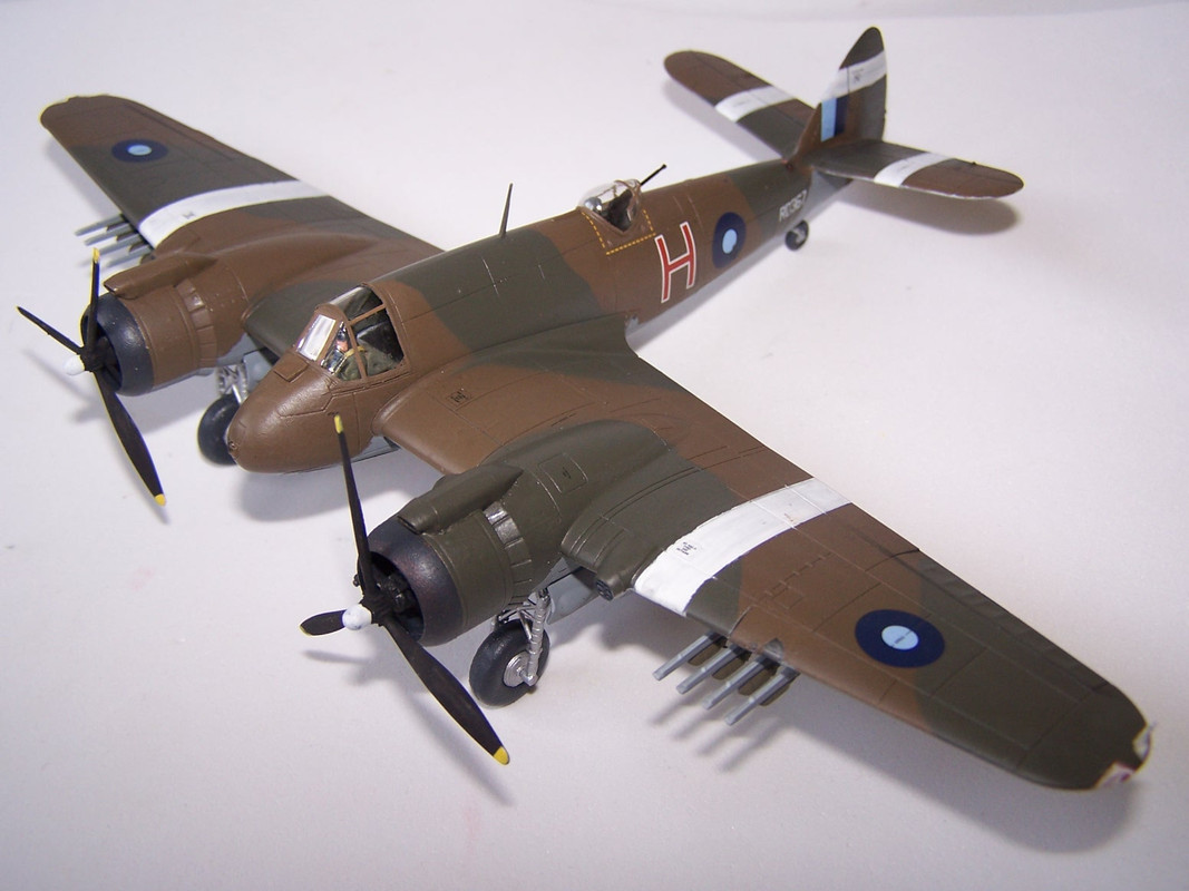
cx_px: 594
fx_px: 1305
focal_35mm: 38
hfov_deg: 49.0
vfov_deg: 37.7
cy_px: 446
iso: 80
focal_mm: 6.3
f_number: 2.8
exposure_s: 1/90
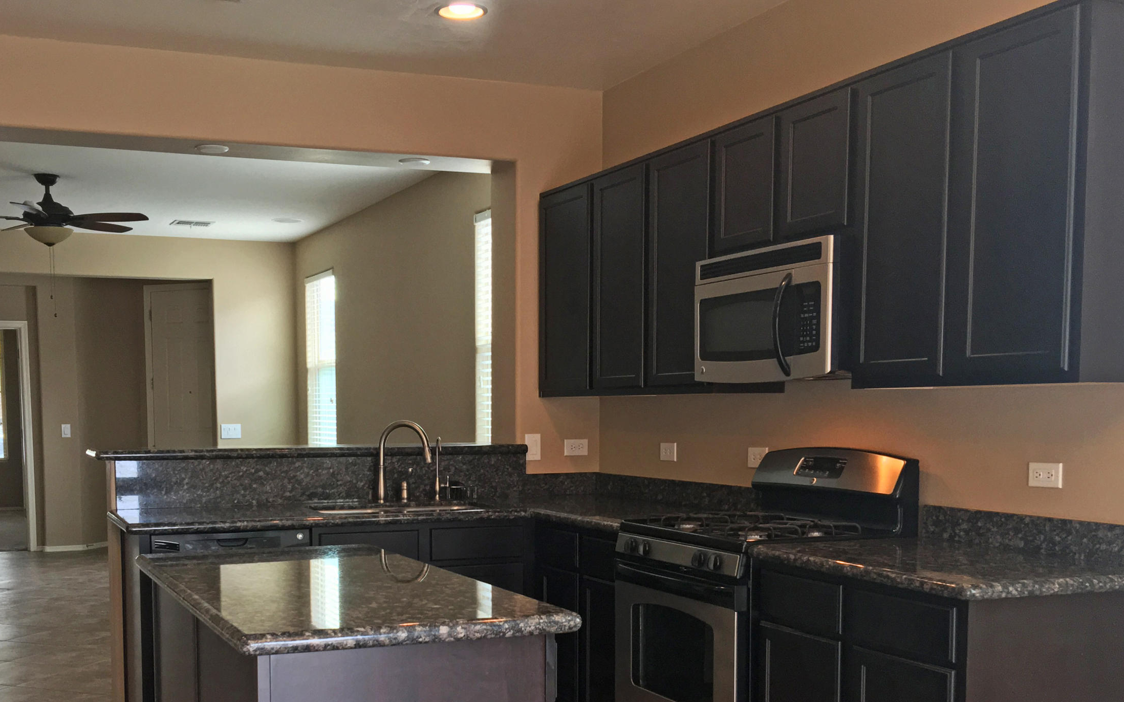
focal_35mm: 42
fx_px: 1286
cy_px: 535
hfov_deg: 47.0
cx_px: 455
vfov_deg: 30.0
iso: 80
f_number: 2.2
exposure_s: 1/33
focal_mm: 4.15
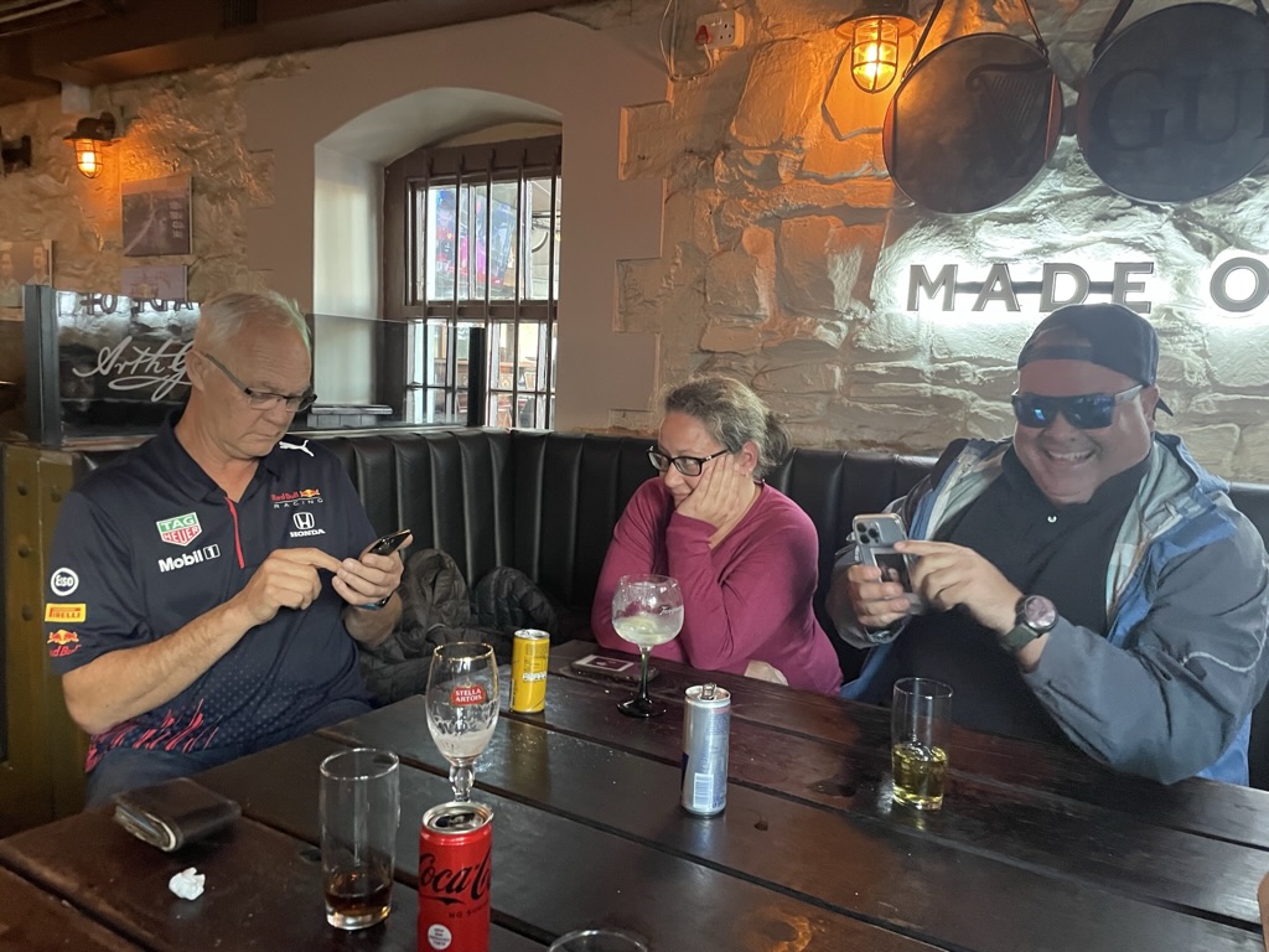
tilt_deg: -4.1
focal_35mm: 26
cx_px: 634
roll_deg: -1.1
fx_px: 953
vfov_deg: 53.1
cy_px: 476
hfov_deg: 67.3
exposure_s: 1/25
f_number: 1.6
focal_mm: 4.2
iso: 640
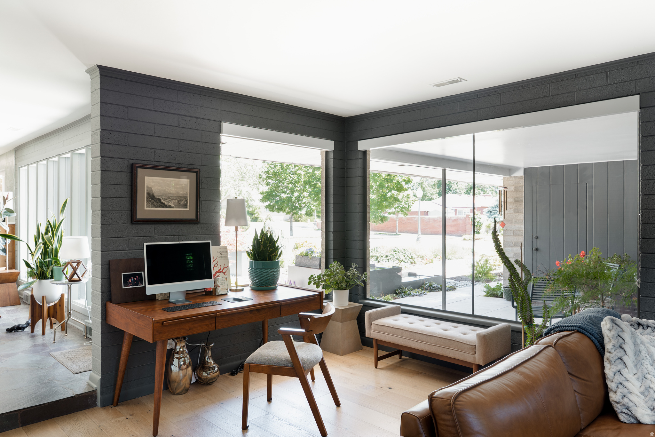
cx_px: 328
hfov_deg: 71.3
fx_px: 457
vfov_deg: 51.1
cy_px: 218
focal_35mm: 25
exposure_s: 1
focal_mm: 25.1
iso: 100
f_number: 6.3
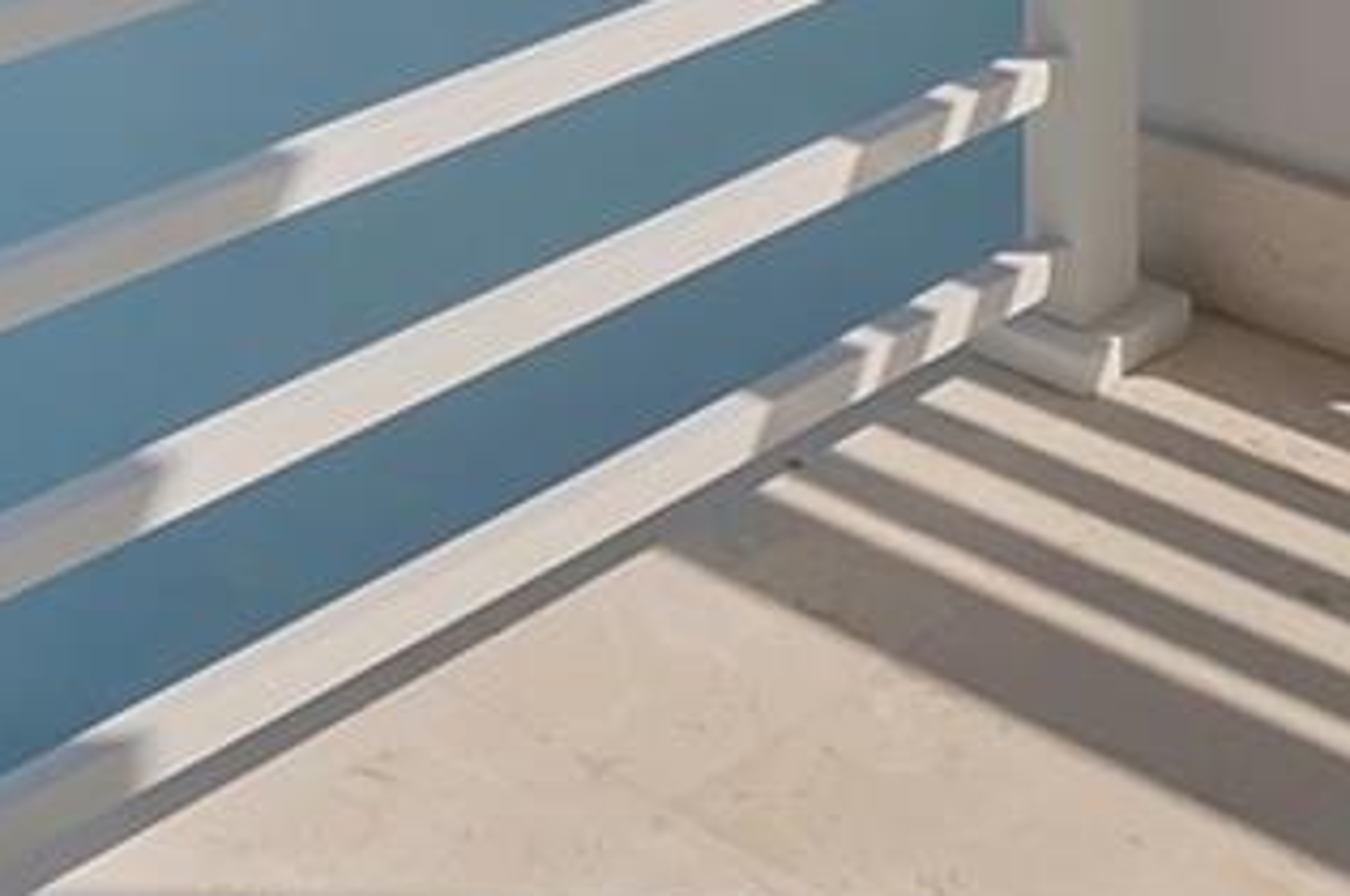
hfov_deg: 24.8
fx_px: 2847
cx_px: 1491
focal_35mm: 76
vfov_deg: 12.9
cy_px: -1348
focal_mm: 10
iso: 100
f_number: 8
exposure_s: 1/2000
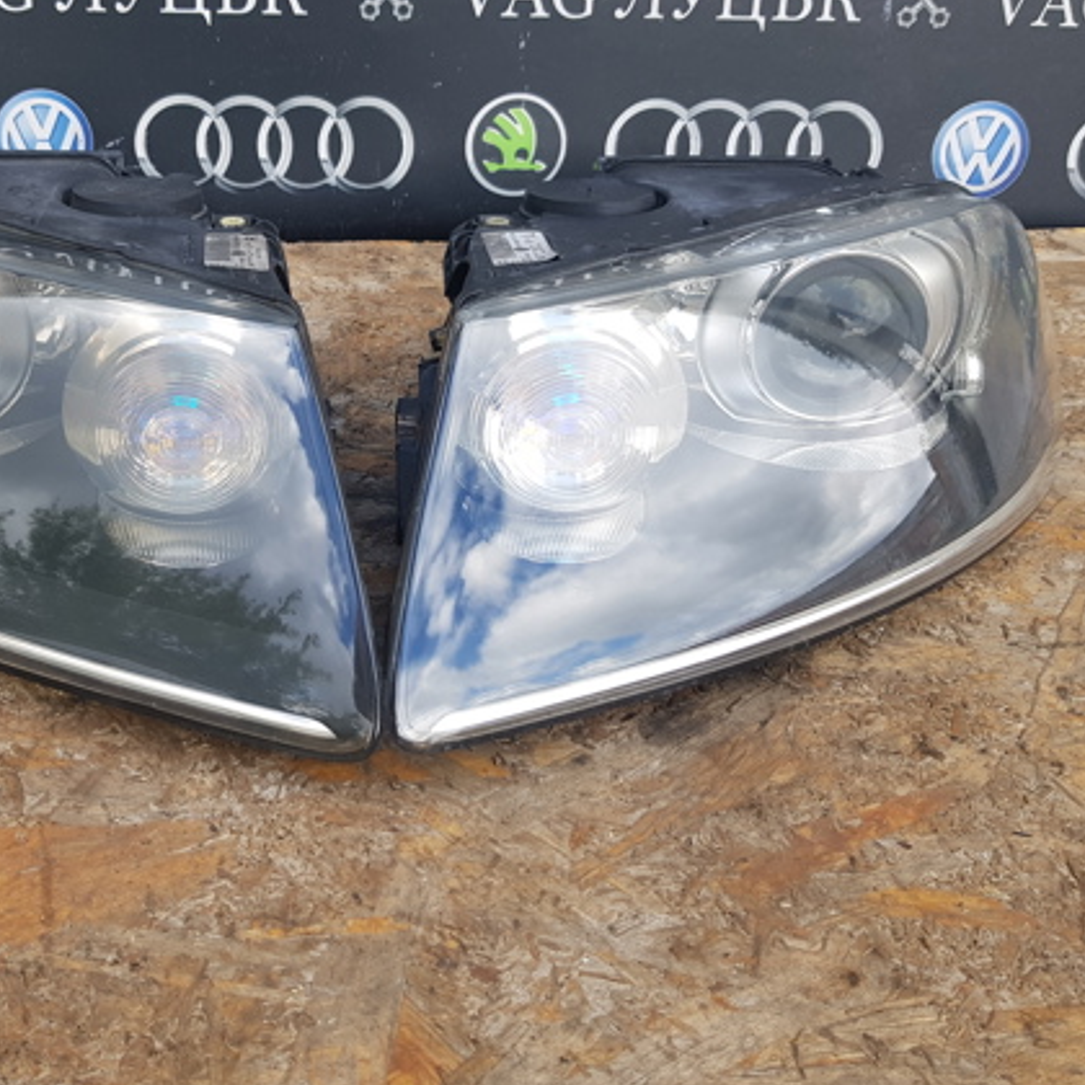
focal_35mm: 35
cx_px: 346
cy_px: 479
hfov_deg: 46.3
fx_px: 1241
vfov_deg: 47.1
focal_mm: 4.2
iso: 40
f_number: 1.7
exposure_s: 1/298
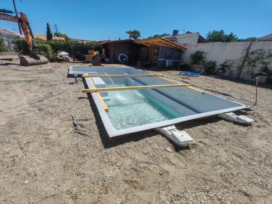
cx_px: 136
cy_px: 102
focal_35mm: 16
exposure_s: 1/1600
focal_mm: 1.96
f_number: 2.2
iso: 50
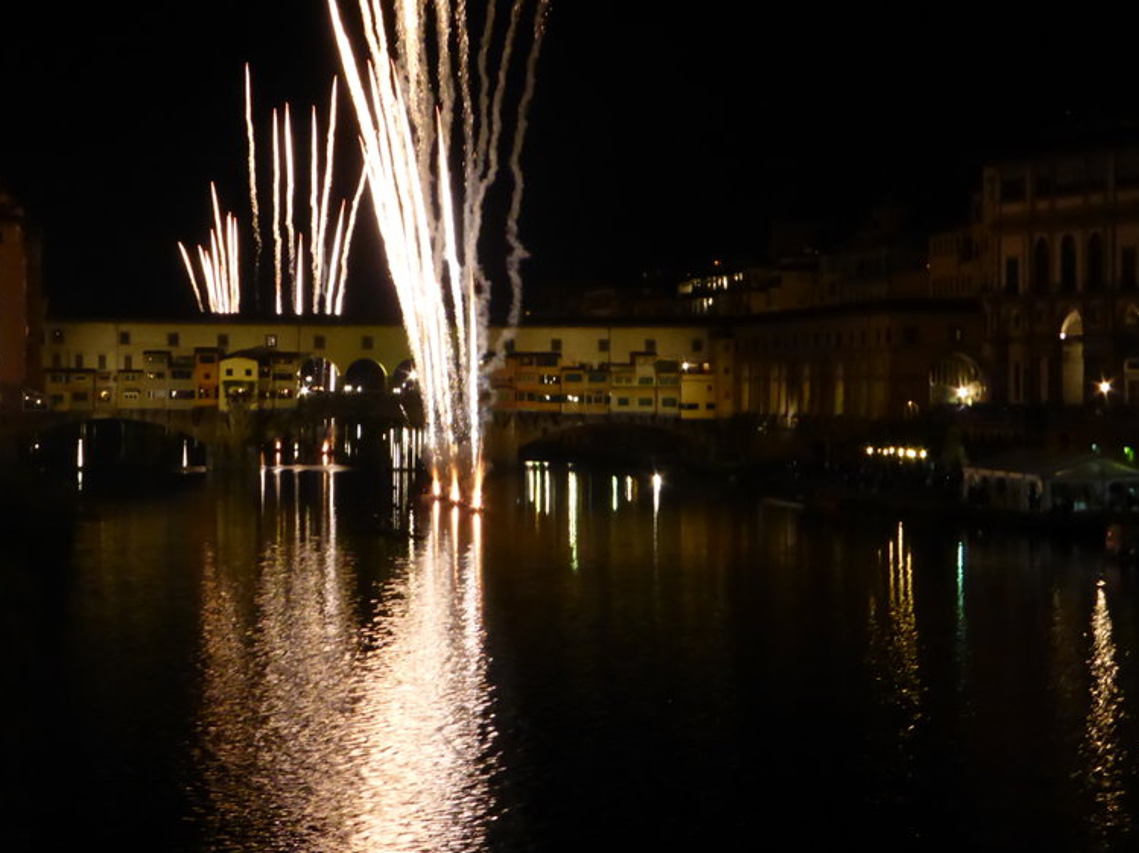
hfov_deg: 18.0
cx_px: 493
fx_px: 3585
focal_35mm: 109
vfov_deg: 13.6
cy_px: 363
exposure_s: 1/10
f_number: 5.2
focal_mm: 15.1
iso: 800
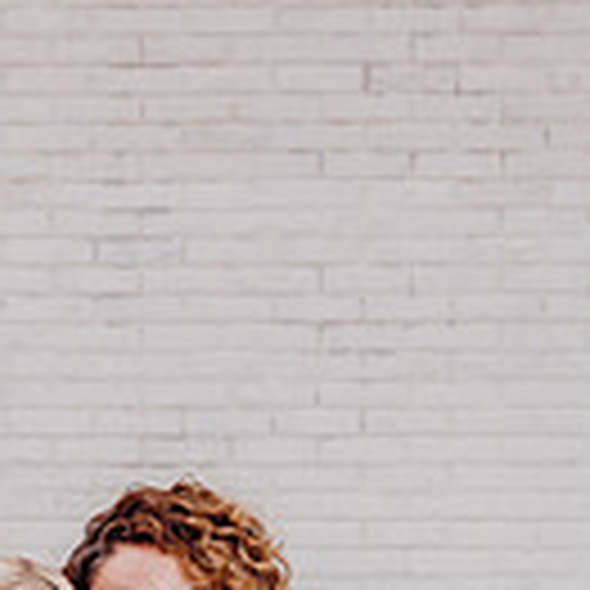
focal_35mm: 90
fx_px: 1735
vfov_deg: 18.2
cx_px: 81
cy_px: 736
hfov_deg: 19.0
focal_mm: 24
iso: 200
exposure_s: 1/200
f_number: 2.5
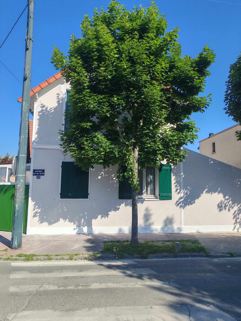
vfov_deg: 65.3
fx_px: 251
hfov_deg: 51.4
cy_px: 160
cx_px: 120
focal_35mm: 27
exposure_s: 1/2300
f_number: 1.95
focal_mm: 5.52
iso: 50
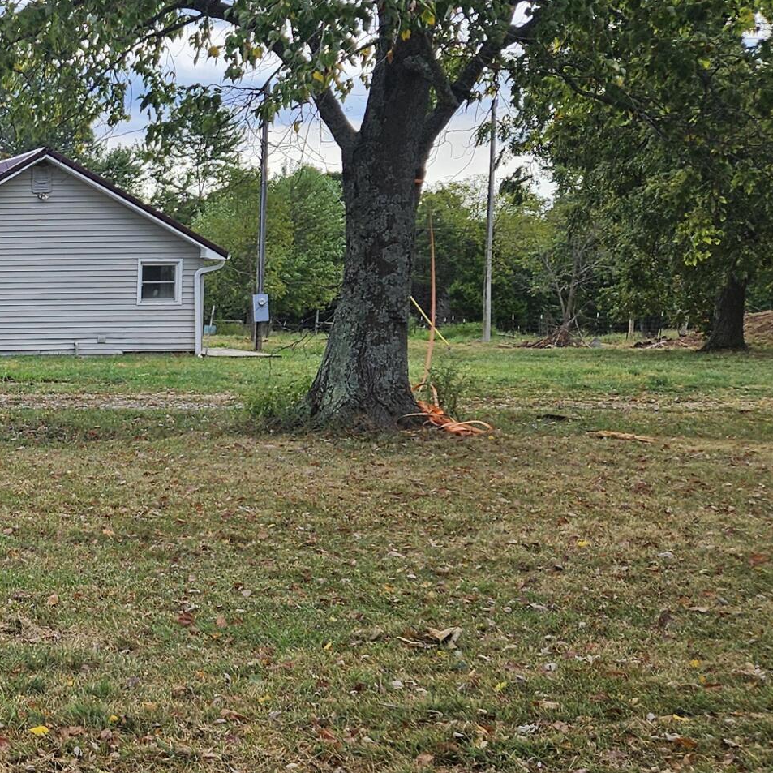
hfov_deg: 23.7
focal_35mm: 64
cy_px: 483
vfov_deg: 26.8
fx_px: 1617
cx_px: -228
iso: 25
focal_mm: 5.4
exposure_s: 1/1517
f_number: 1.8
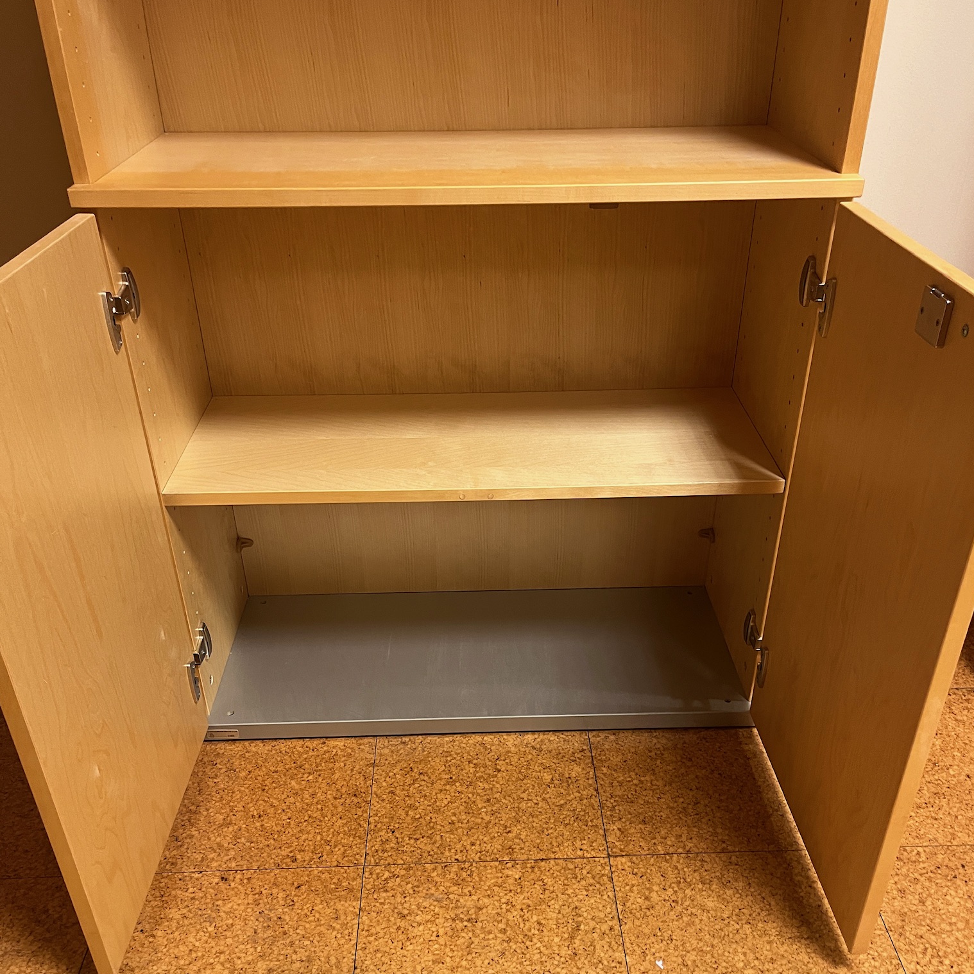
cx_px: 488
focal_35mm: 31
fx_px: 987
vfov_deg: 52.2
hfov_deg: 52.5
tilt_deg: -32.7
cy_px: 580
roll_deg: +0.9
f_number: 1.6
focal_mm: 5.1
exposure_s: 1/50
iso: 200
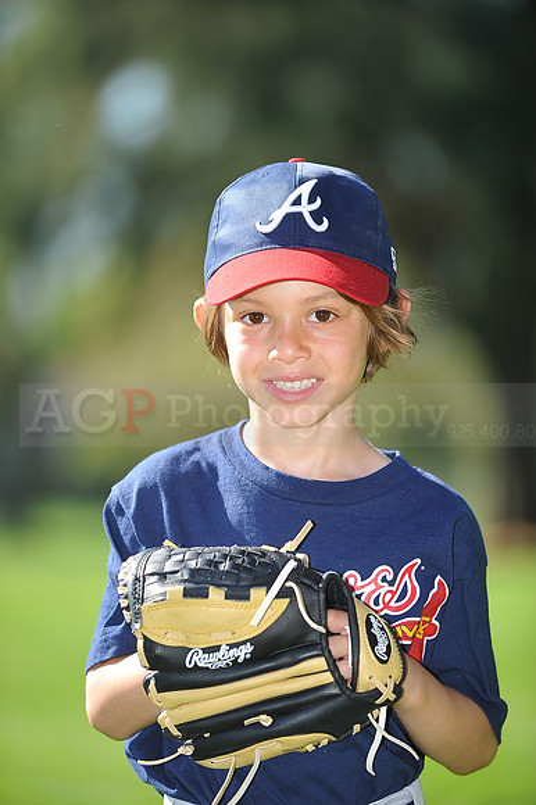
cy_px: 402
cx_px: 268
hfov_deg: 6.9
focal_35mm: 200
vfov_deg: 10.3
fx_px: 4472
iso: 200
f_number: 4
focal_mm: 200
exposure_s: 1/640
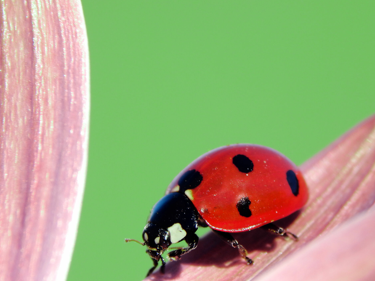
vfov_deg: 5.5
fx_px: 2903
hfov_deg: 7.4
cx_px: 239
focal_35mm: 268
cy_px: 174
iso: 125
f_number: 5.4
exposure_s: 1/320
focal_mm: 37.1
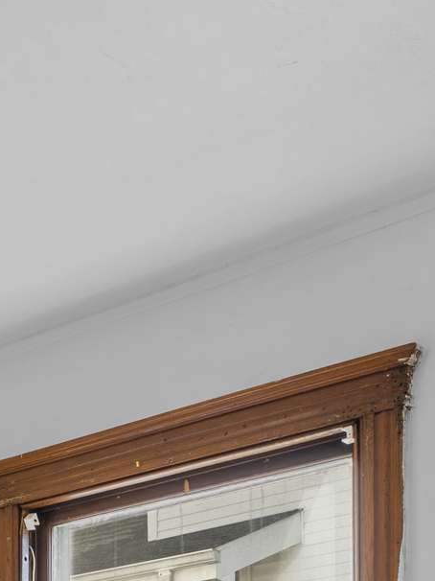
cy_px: 873
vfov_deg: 21.1
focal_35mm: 78
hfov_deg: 17.0
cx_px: -223
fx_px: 1308
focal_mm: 16
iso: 200
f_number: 9
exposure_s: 1/4
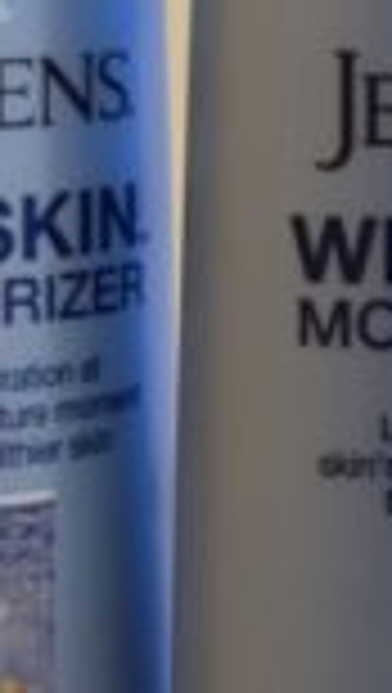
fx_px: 3540
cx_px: 554
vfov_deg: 11.2
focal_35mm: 192
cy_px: 457
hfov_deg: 6.3
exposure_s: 1/125
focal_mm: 29
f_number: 4.2
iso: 2500
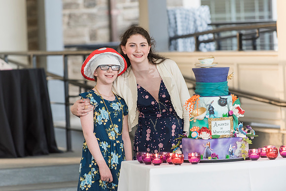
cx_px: 136
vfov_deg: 6.6
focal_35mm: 210
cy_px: 91
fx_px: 1666
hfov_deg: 9.8
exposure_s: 1/160
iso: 1000
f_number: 3.5
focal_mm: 200
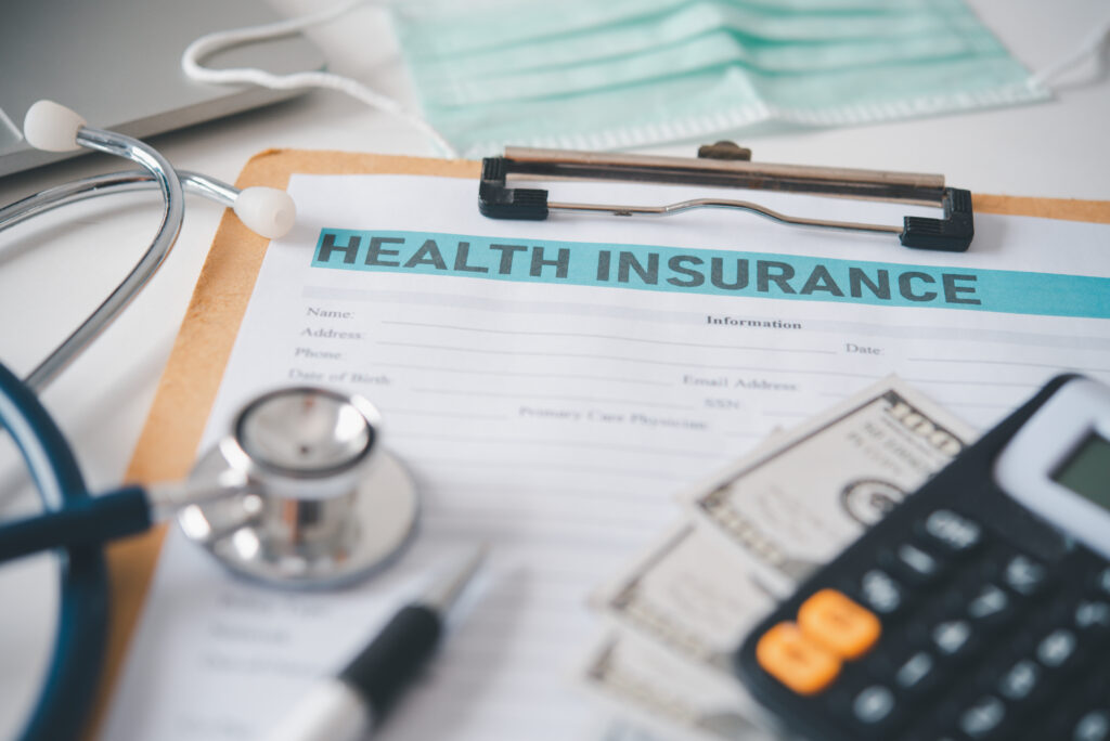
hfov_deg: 33.4
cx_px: 555
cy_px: 370
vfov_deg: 22.7
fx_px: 1851
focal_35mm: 60
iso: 200
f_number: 4
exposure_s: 1/100
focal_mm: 60
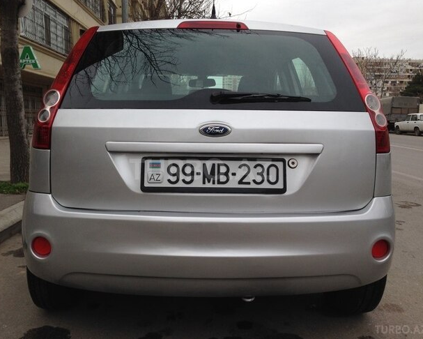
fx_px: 438
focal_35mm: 35
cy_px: 169
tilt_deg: -6.8
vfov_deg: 42.2
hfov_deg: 51.5
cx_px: 201
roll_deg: -0.6
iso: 50
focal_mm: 4.12
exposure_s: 1/384
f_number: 2.4
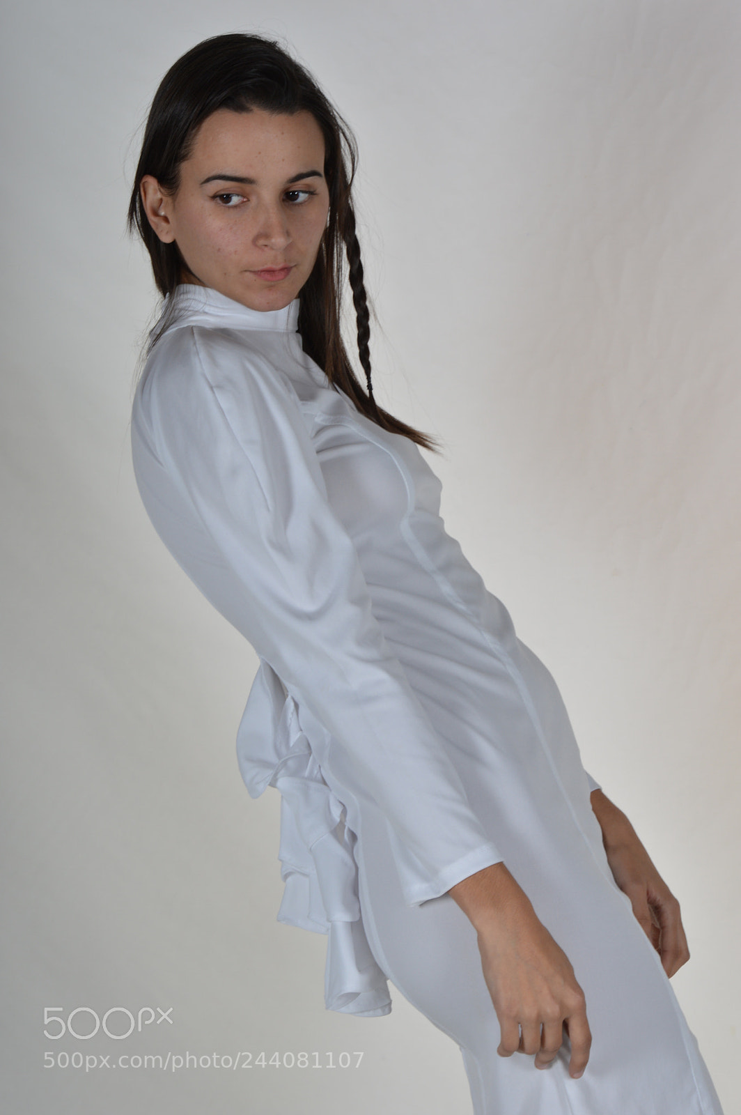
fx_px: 3062
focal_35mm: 99
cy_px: 558
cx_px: 370
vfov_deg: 20.6
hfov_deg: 13.8
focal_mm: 66
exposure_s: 1/160
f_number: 11
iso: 100
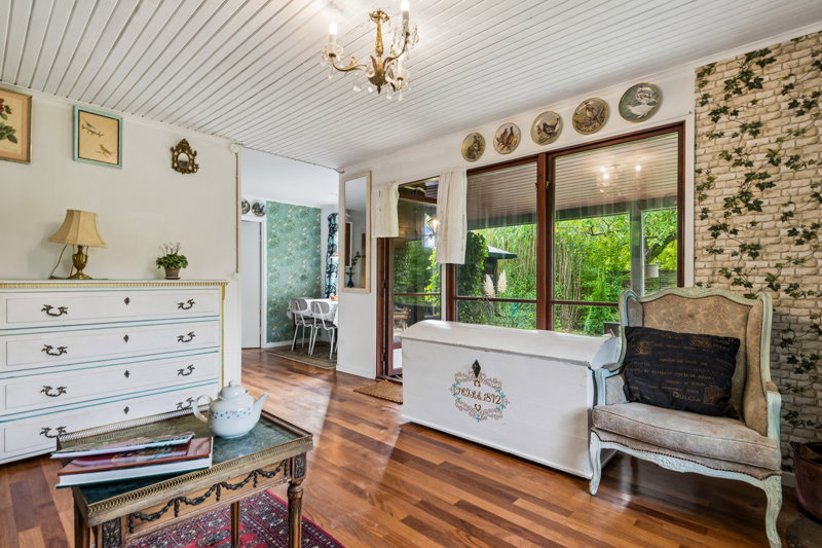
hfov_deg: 90.0
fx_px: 411
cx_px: 411
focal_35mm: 18
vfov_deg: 67.4
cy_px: 274
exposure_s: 1/2.5
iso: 250
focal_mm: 18
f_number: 10
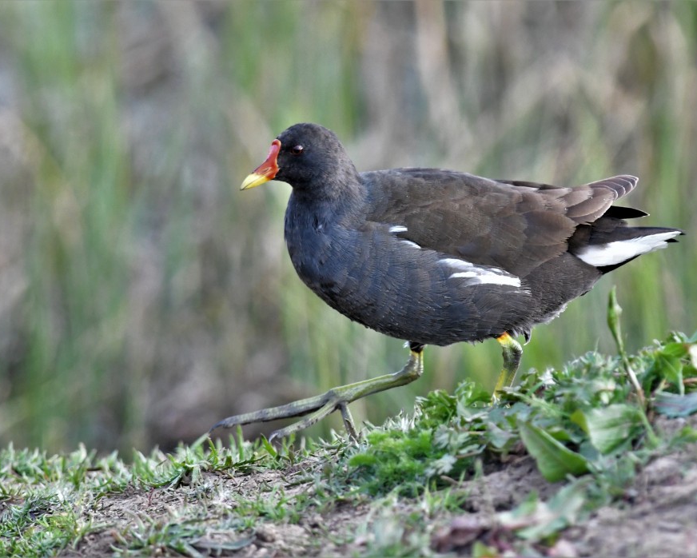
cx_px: 360
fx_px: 14691
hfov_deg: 2.7
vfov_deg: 2.2
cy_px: 279
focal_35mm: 712
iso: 2500
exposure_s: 1/640
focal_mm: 420
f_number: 7.1
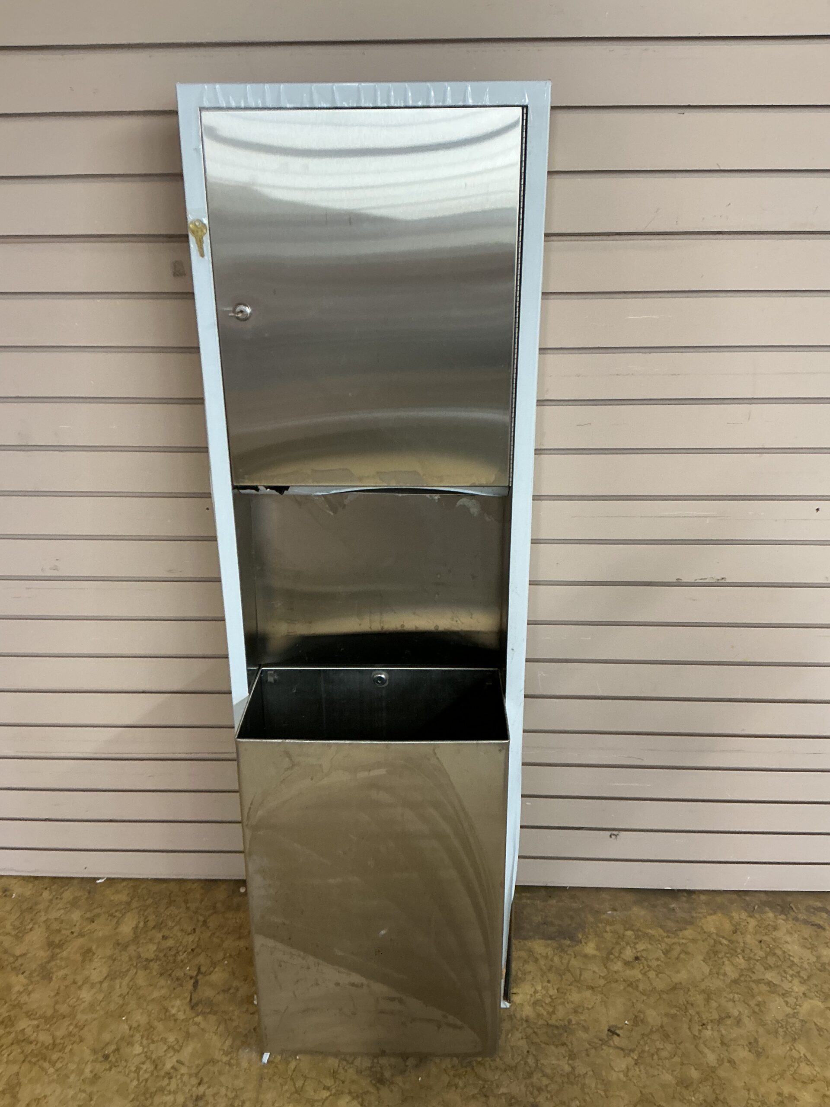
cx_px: 415
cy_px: 554
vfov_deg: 61.7
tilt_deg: -29.6
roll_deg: +0.8
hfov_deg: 48.2
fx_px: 927
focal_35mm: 29
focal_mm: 3
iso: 125
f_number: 1.8
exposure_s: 1/60
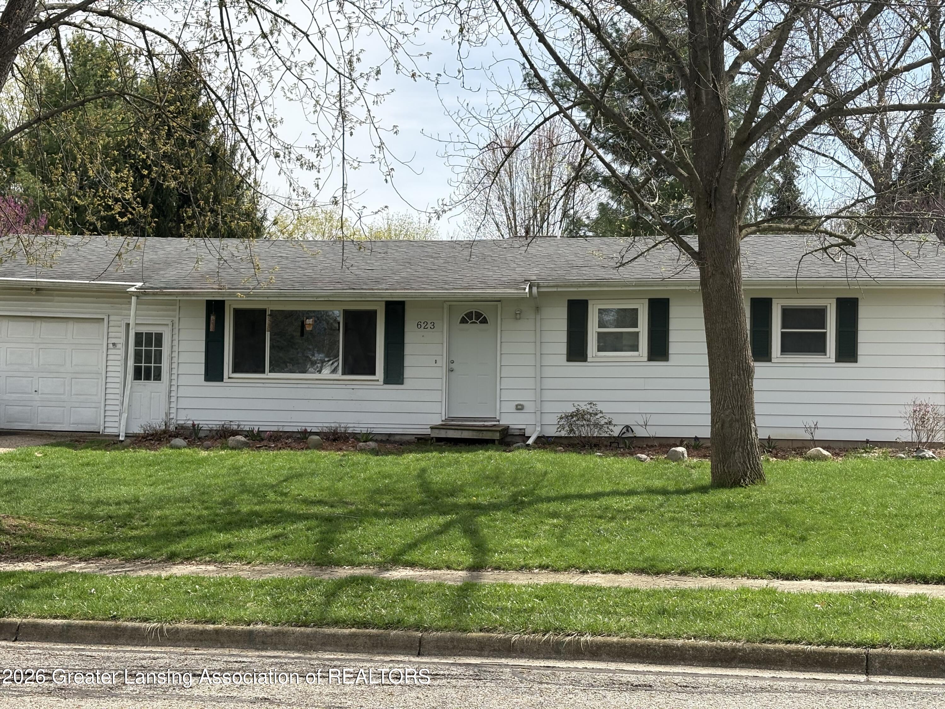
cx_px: 472
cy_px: 354
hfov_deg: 36.8
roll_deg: -1.6
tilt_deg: +1.2
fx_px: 1420
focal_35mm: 52
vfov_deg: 28.0
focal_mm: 5.96
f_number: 1.6
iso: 32
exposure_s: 1/1848
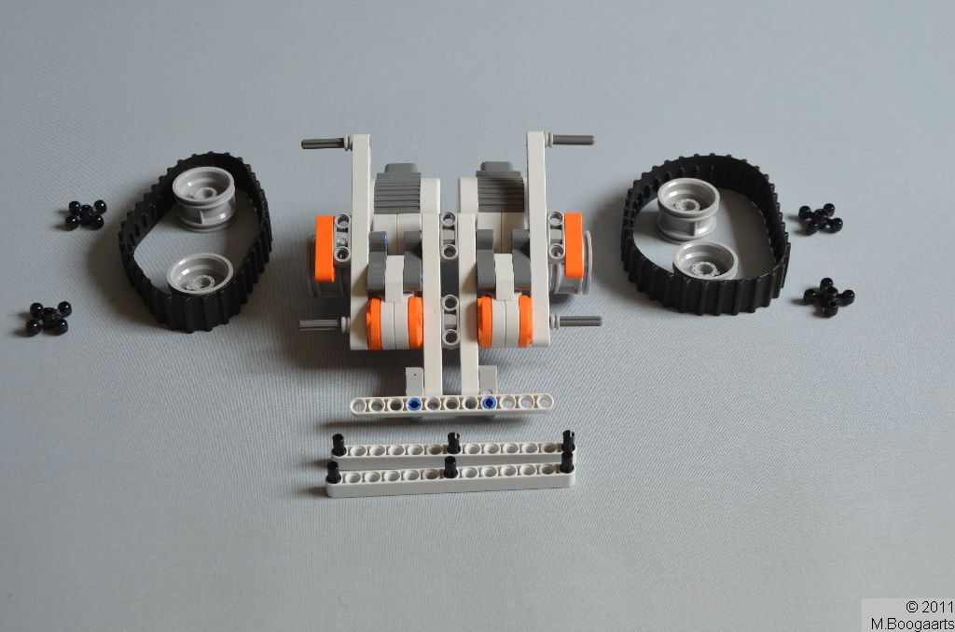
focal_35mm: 52
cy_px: 316
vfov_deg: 25.6
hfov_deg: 37.9
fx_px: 1390
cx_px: 478
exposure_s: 1/60
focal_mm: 35
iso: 400
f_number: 8
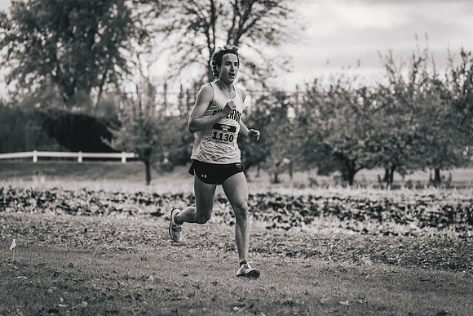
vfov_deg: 6.2
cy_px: 158
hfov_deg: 9.2
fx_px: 2934
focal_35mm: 223
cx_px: 236
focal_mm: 223
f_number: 6.3
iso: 400
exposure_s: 1/1000
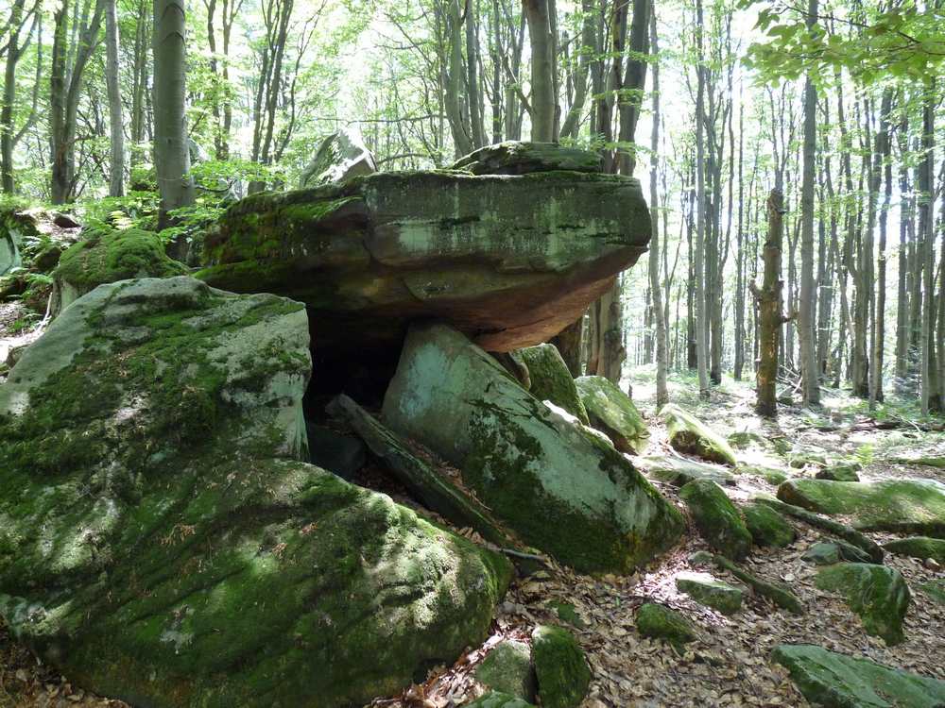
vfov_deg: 51.4
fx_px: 737
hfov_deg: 65.3
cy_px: 354
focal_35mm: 27
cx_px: 472
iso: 320
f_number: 2.8
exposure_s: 1/30
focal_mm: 4.8
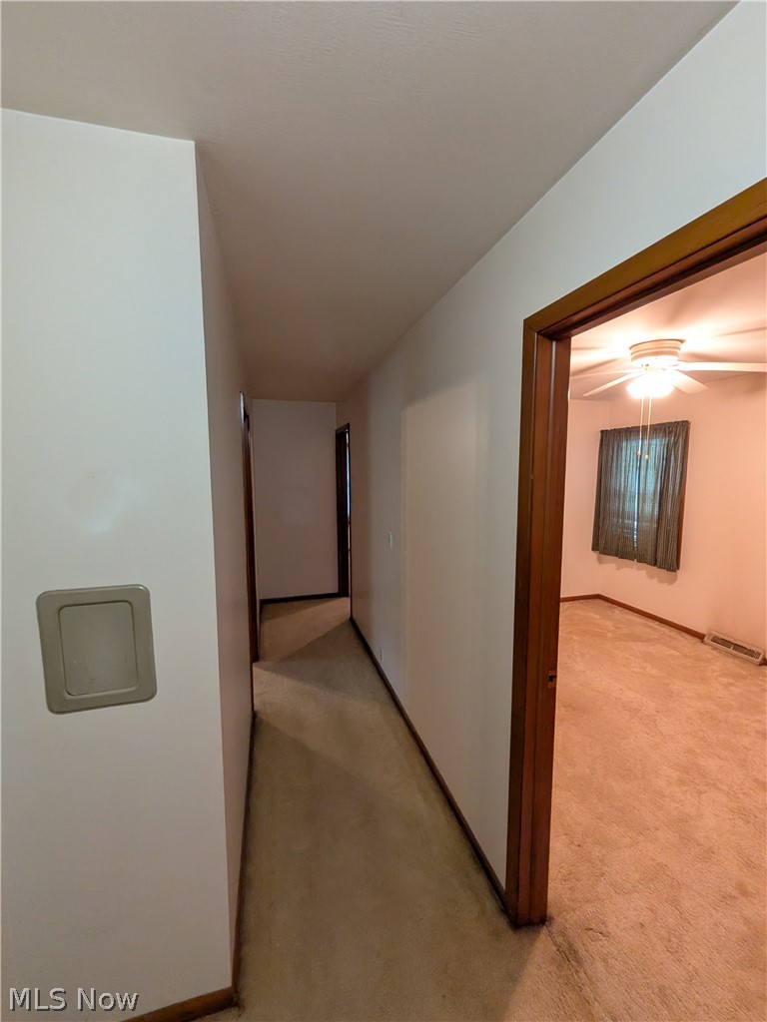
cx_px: 384
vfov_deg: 106.2
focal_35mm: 13
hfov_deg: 89.9
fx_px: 384
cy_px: 511
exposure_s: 1/60
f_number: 2.2
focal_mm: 1.54
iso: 579
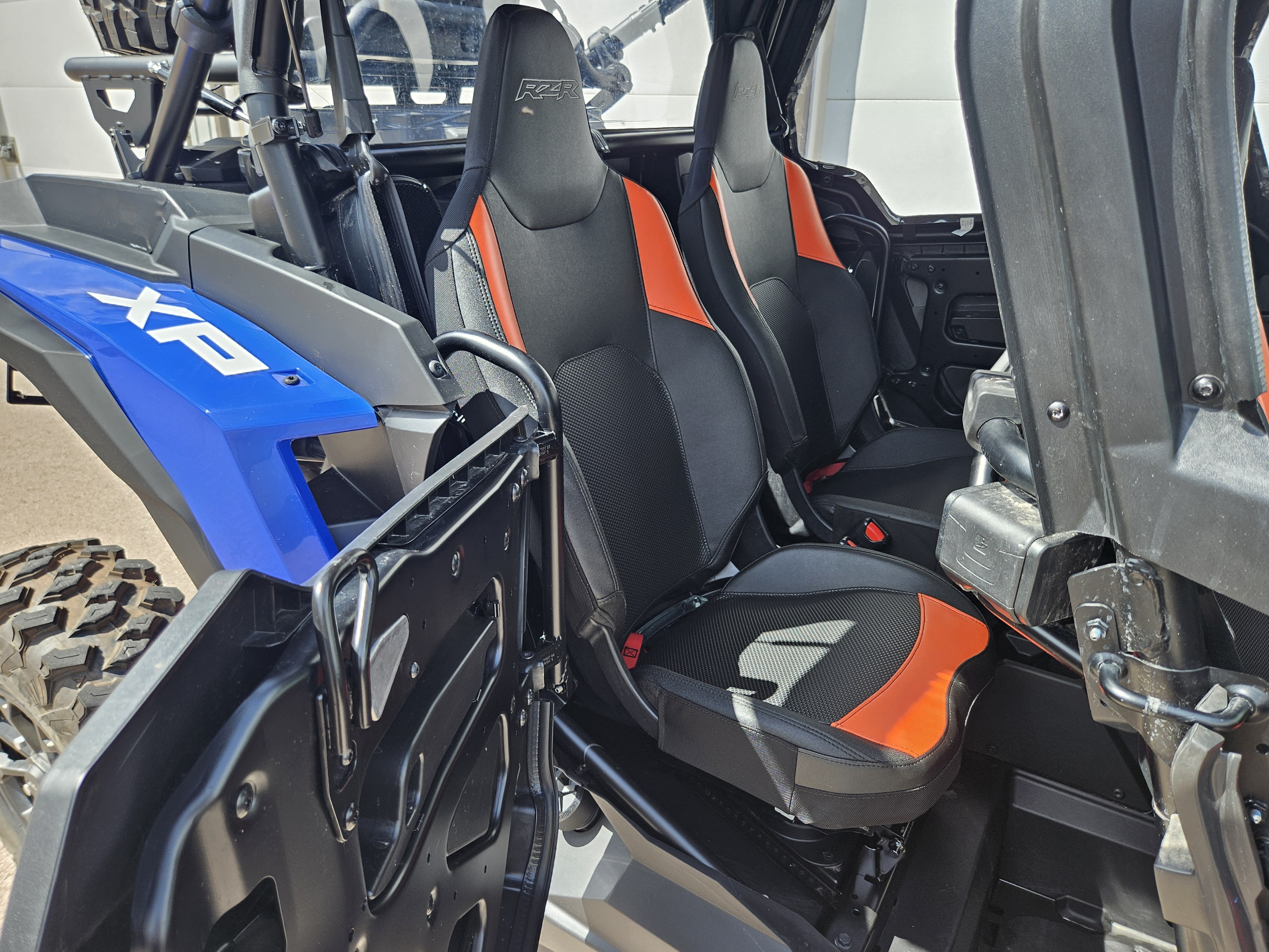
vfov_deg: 58.9
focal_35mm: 23
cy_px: 476
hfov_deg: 73.9
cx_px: 634
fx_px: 843
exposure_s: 1/312
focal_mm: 5.4
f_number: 1.8
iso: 25
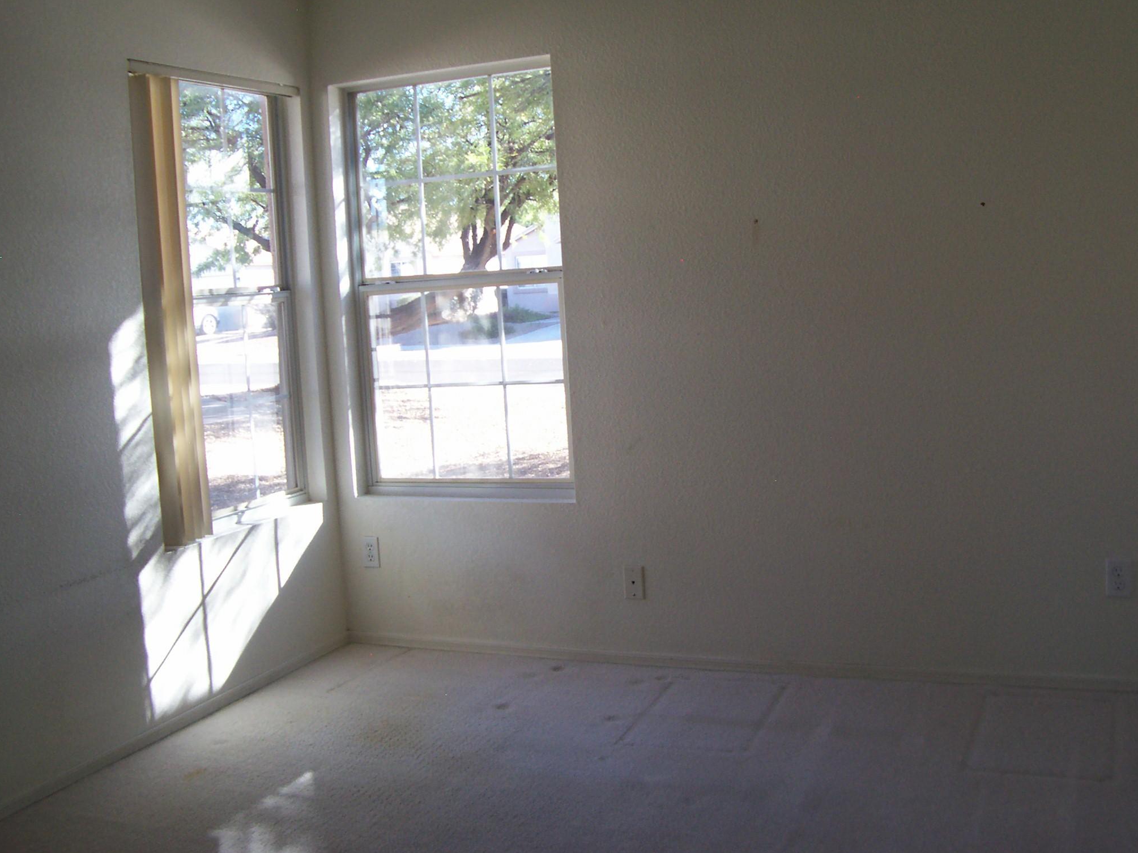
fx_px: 1282
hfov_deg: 47.9
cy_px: 370
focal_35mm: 39
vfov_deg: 36.7
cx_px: 587
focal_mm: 5.6
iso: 80
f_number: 2.7
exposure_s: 1/94.2
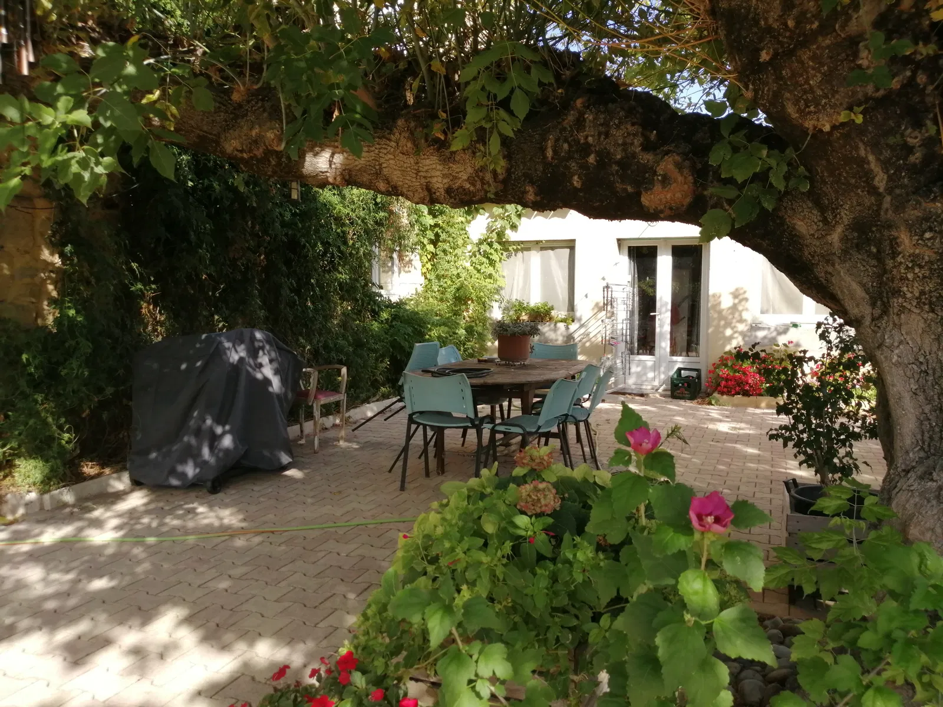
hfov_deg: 67.3
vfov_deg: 53.1
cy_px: 354
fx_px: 708
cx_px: 472
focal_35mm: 26
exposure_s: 1/509
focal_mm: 3.62
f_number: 1.8
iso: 50
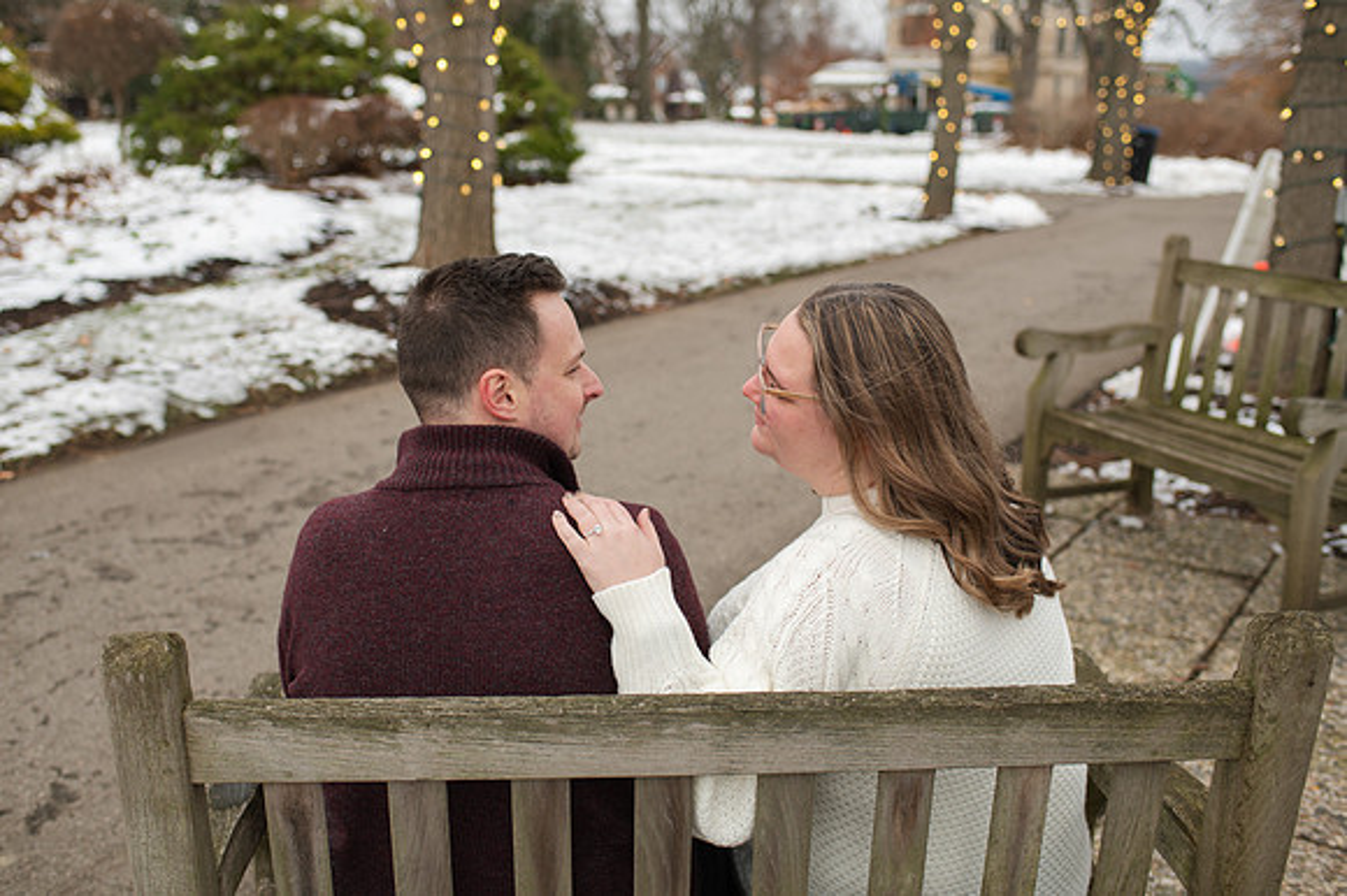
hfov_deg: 51.1
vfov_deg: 35.3
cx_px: 637
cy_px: 424
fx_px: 1408
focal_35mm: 38
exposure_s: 1/320
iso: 100
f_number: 2.8
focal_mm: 35
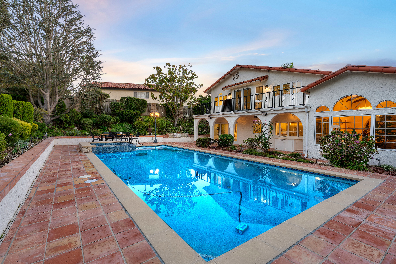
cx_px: 198
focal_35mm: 16
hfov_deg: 96.7
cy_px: 132
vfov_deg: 73.7
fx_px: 176
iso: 100
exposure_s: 1/8
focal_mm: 16
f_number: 8
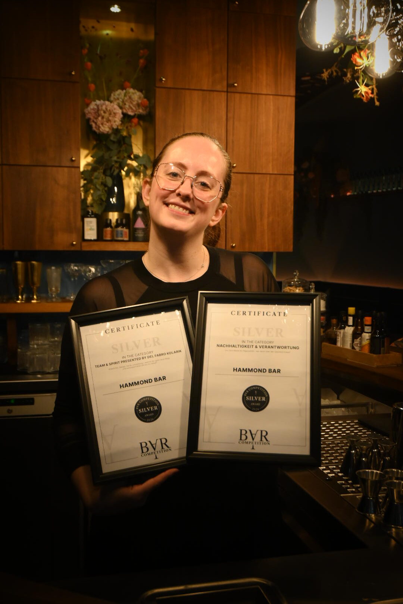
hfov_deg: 33.6
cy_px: 302
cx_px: 202
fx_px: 667
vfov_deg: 48.7
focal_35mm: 40
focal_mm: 26.5
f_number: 4.5
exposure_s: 1/125
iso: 2500
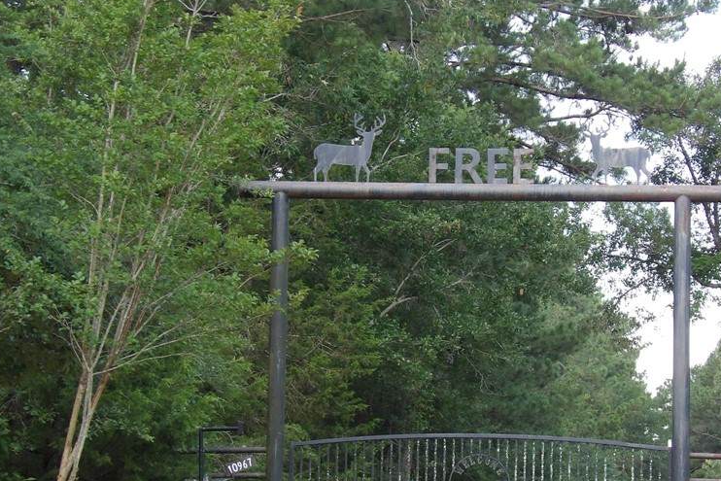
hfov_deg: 16.8
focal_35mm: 122
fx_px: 2444
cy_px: 295
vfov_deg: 11.2
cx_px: 466
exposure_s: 1/100
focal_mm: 15.3
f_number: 4.1
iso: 148
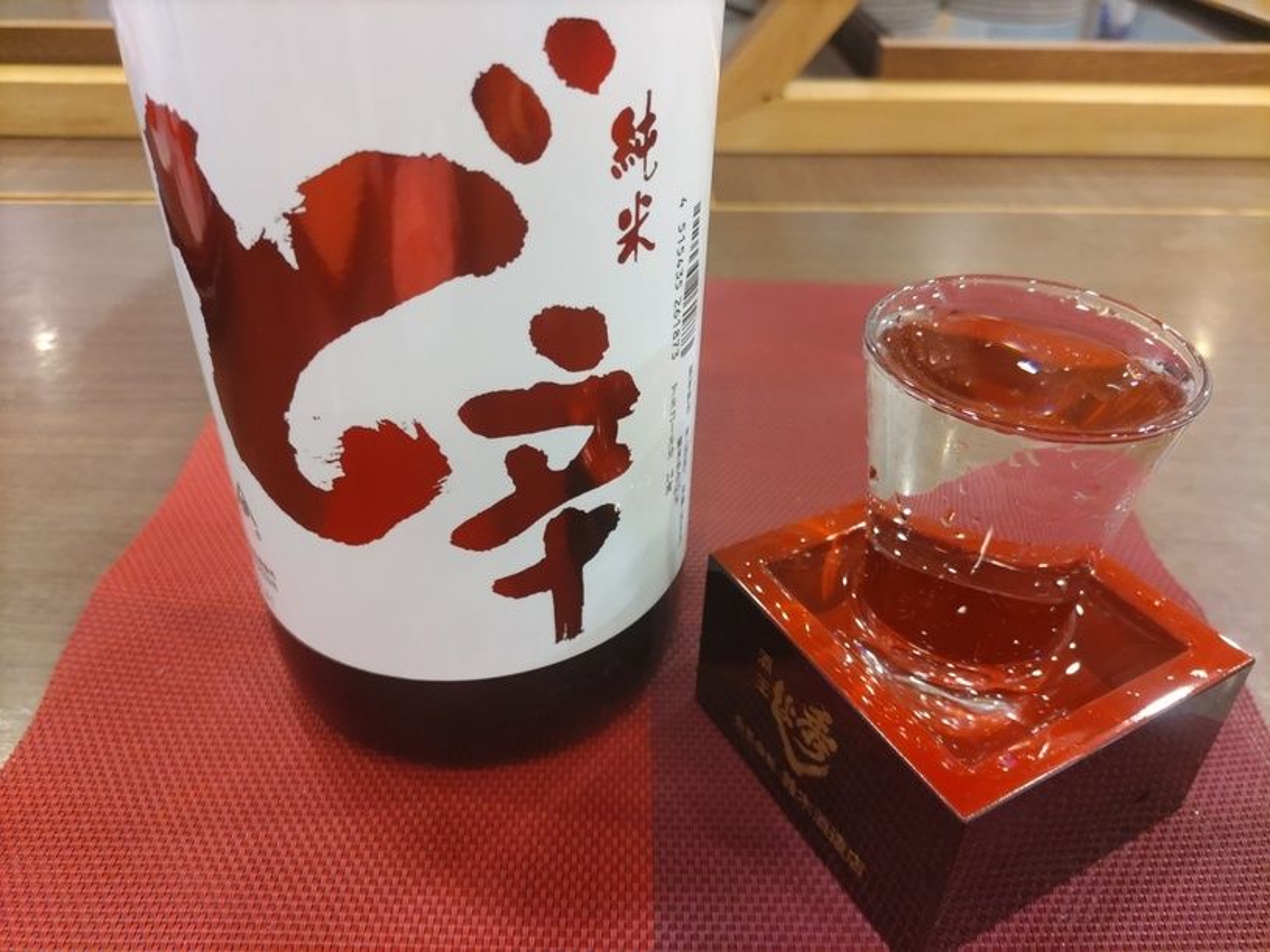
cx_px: 635
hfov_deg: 67.3
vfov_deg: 53.1
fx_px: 954
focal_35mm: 26
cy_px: 476
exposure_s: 1/38
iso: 800
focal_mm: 4.8
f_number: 1.79
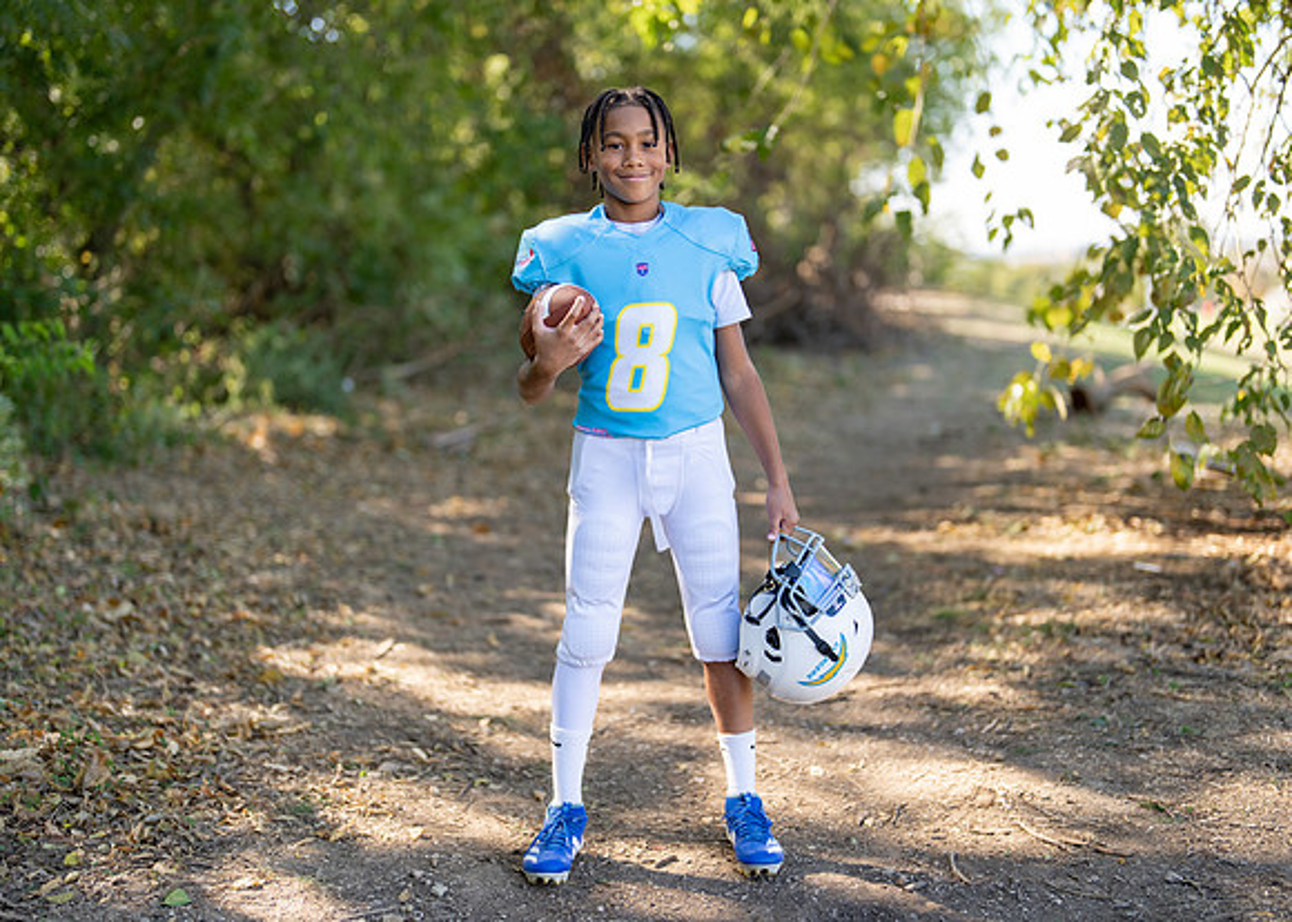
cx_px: 670
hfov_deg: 35.3
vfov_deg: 25.6
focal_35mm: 55
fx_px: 2028
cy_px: 460
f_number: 1.2
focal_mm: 50
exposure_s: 1/1250
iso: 100
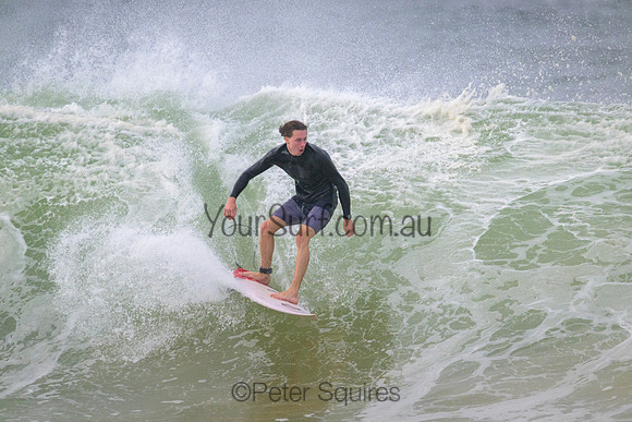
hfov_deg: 2.6
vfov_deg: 1.7
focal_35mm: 800
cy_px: 211
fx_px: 14047
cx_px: 316
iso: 2500
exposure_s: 1/3200
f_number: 11
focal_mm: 800
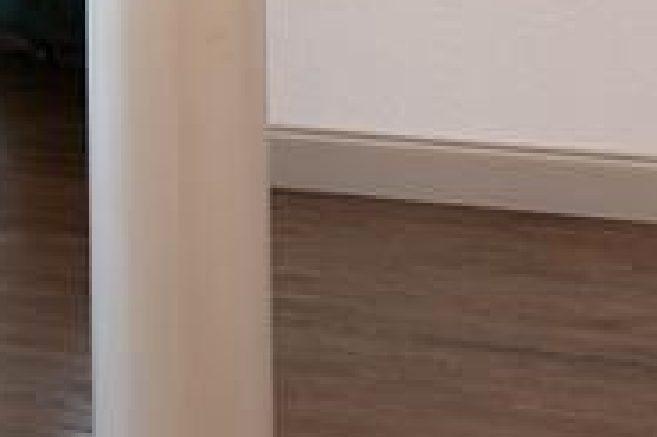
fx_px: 2115
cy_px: -313
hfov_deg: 15.8
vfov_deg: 11.1
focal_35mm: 116
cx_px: -419
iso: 250
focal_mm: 14
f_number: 4
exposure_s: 1/13
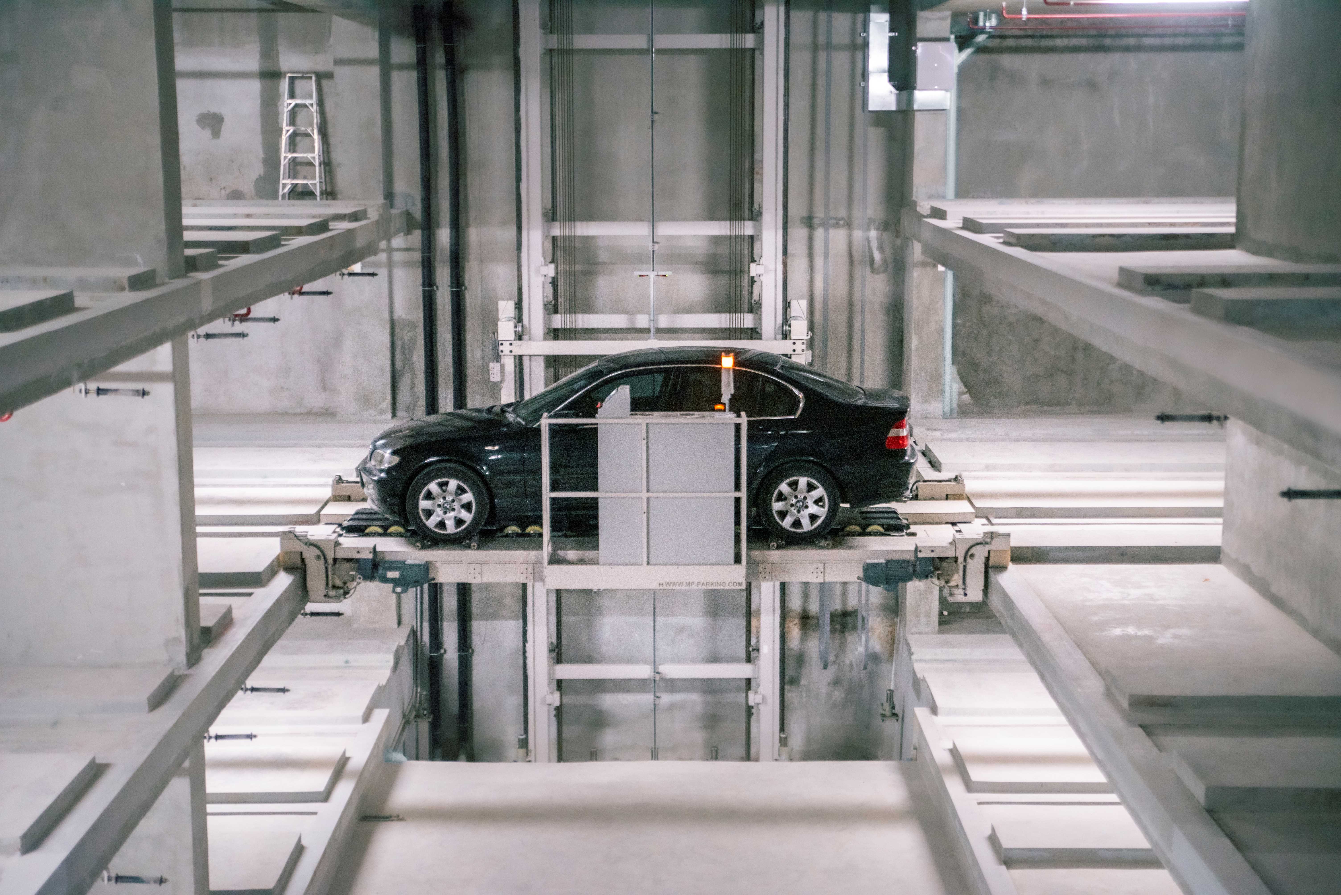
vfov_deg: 24.6
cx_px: 670
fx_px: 2049
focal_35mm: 55
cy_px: 448
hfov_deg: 36.2
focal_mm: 55
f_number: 2.8
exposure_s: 1/100
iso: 640
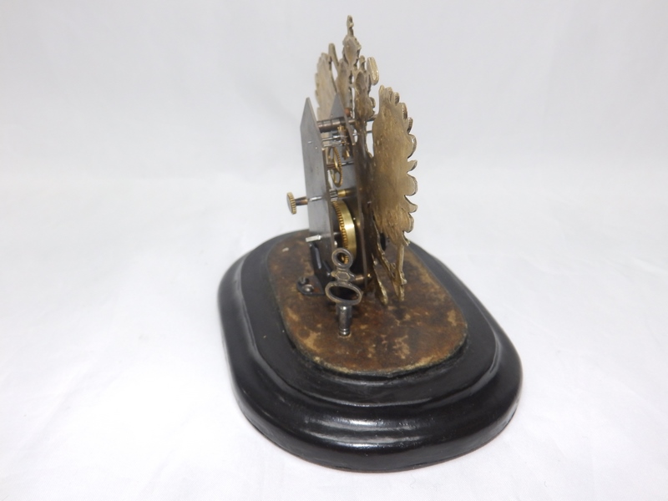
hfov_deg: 56.8
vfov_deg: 44.2
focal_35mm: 32
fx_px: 618
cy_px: 250
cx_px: 334
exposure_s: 1/50
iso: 160
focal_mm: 5.7
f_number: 3.7
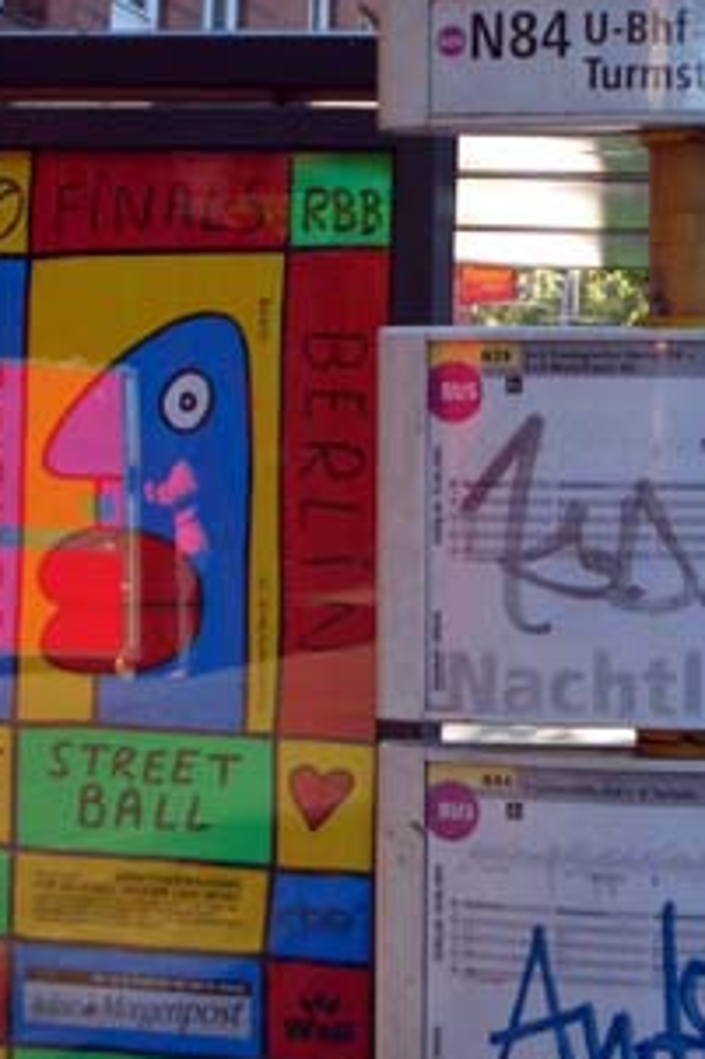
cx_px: 435
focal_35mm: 93
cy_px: 573
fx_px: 2735
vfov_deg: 21.9
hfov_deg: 14.7
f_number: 3.1
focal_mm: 8.2
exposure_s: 1/125
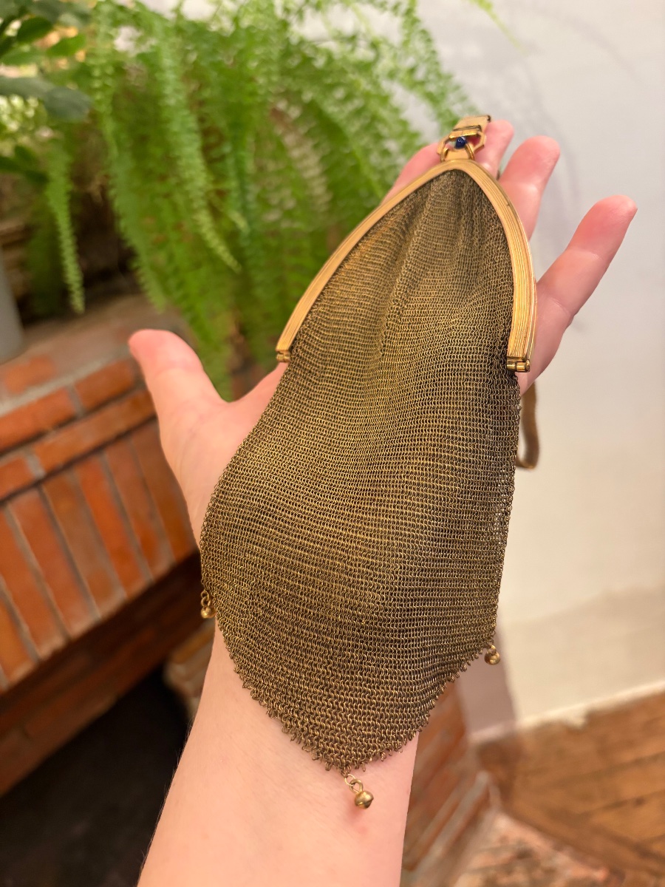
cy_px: 444
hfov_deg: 53.1
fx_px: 666
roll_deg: +15.4
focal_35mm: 26
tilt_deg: -22.2
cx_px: 332
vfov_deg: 67.3
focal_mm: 5.96
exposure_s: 1/50
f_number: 1.6
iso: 320
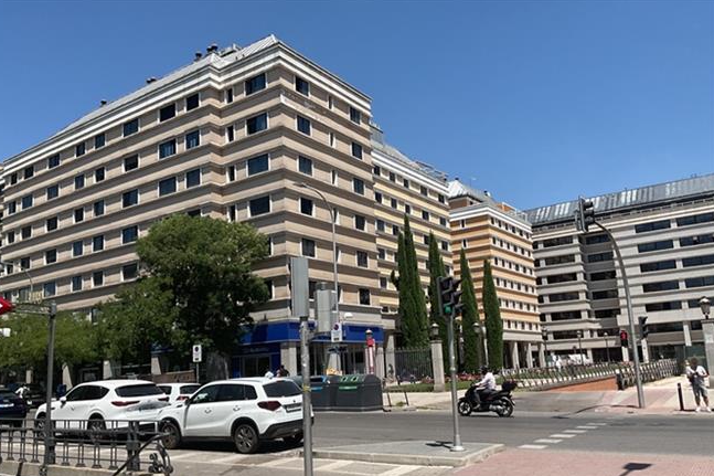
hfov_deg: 60.3
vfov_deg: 42.2
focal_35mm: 31
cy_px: 269
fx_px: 615
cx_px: 353
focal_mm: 3
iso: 16
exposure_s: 1/1984
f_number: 1.8
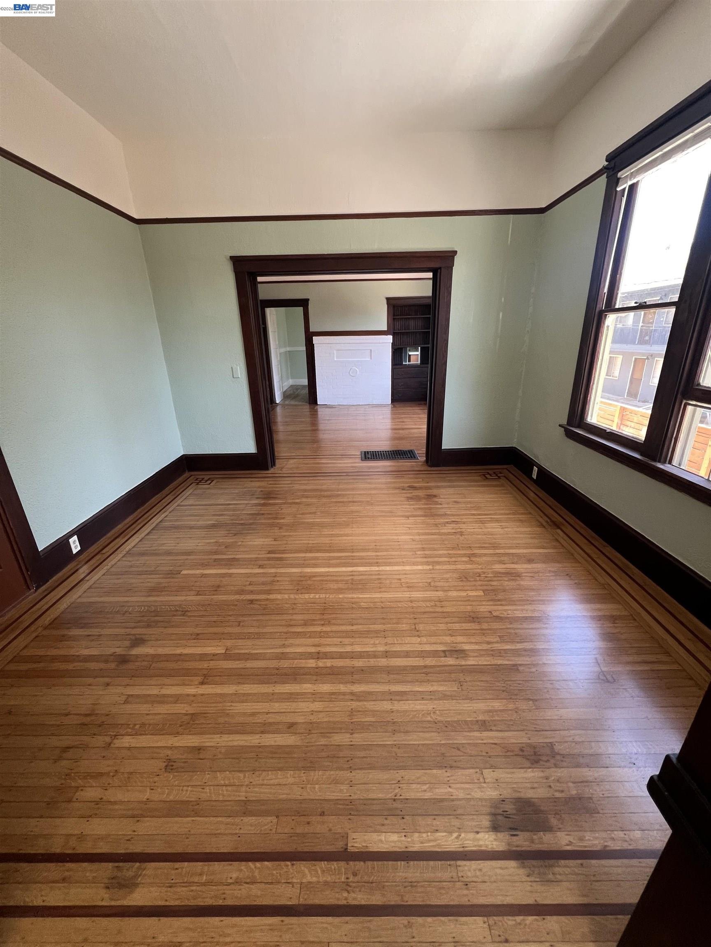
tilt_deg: -20.5
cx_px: 356
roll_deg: +3.3
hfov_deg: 89.9
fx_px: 356
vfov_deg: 106.2
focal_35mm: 13
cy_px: 474
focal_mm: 1.57
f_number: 1.8
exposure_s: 1/99
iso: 160
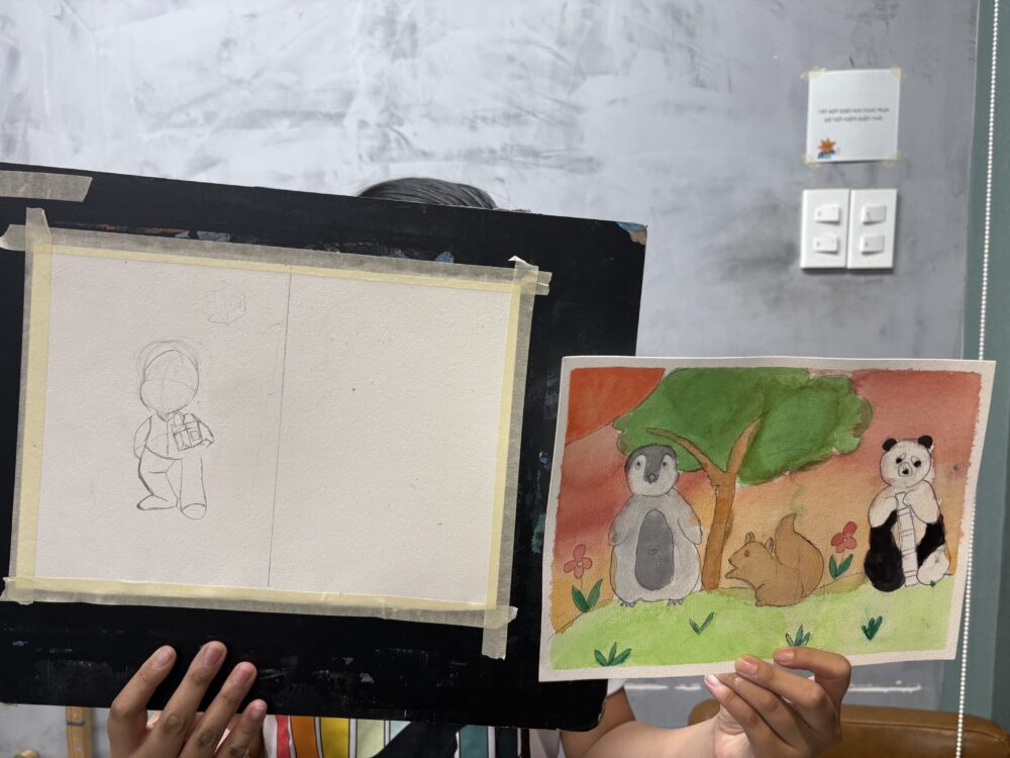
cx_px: 505
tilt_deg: -5.8
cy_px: 379
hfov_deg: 67.3
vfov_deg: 53.1
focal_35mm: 26
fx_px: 759
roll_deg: +1.3
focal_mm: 5.96
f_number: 1.6
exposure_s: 1/100
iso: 64
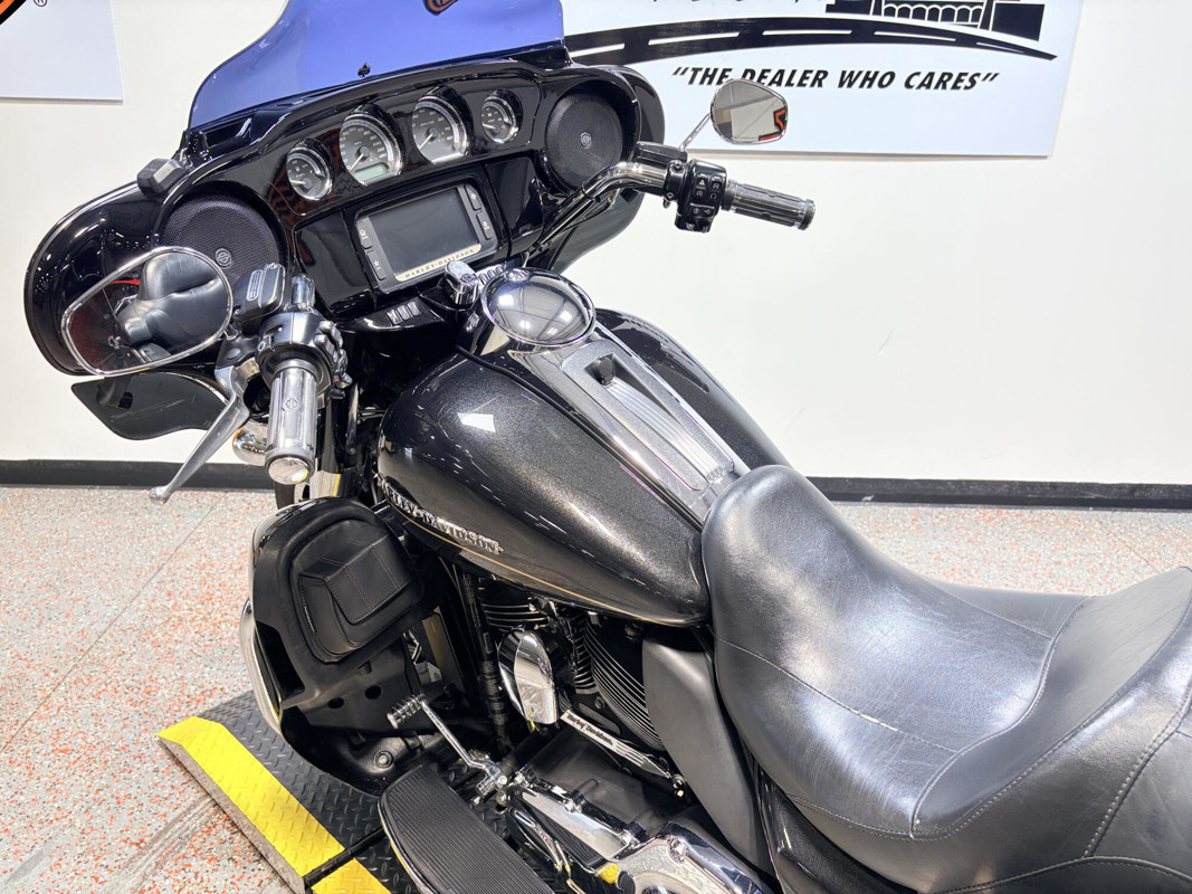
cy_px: 447
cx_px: 596
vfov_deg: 53.1
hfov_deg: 67.3
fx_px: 895
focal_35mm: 26
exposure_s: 1/120
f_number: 1.6
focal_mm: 5.96
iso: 64
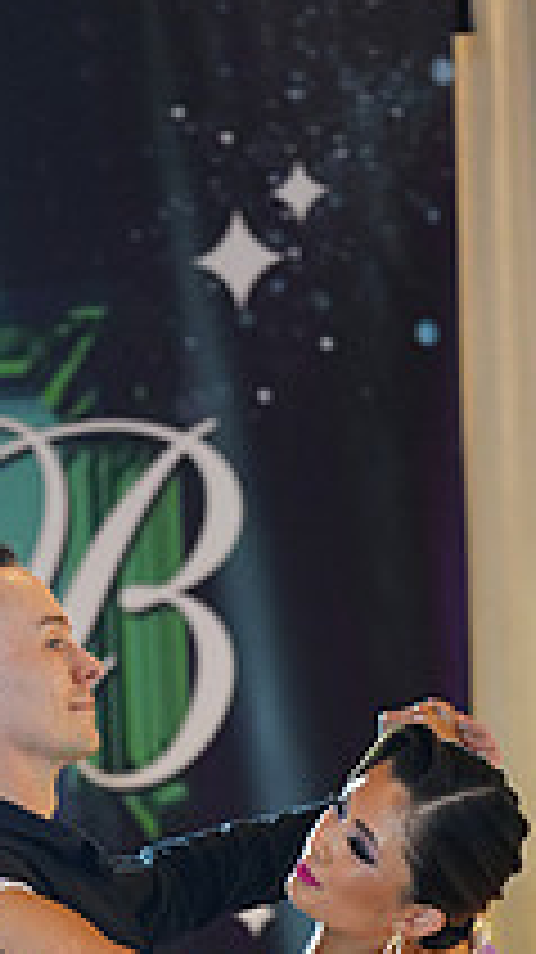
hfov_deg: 2.9
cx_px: 124
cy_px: 1174
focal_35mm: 424
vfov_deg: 5.1
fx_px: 10730
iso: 2000
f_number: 2.8
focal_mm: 148
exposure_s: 1/400
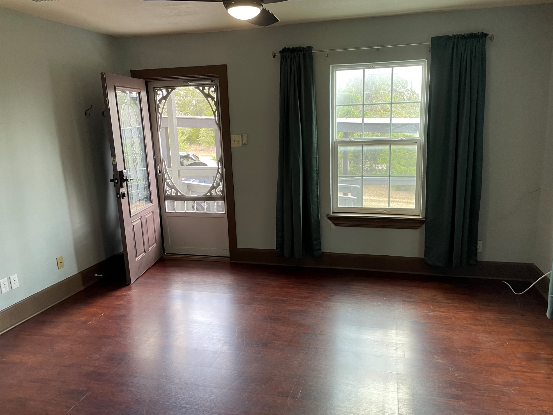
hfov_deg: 65.3
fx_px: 431
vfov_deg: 51.3
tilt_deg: -12.6
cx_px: 279
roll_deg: +1.6
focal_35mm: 27
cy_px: 214
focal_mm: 4.2
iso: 80
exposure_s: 1/60
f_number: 1.6
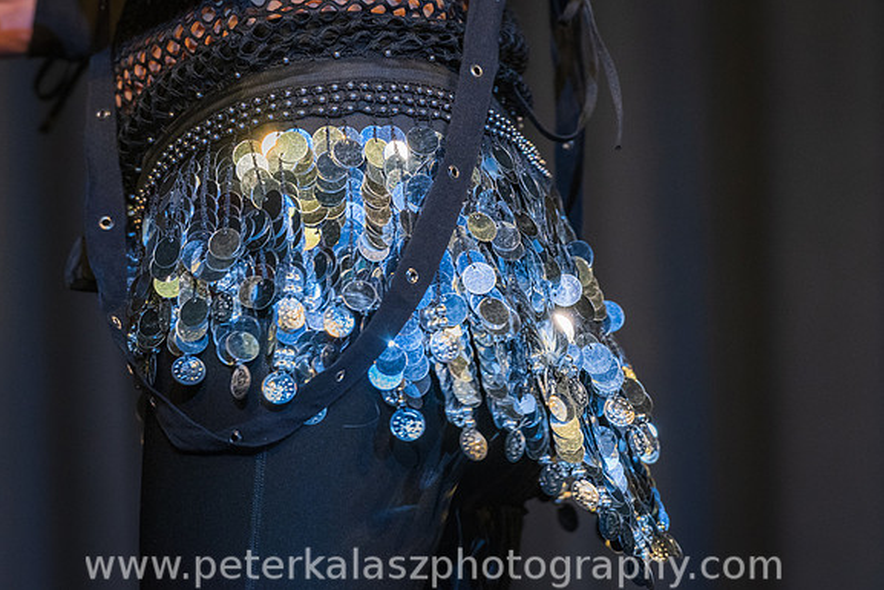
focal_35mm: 332
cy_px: 293
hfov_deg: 6.2
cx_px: 475
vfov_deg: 4.1
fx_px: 8154
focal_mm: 200
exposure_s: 1/200
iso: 1800
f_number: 3.5
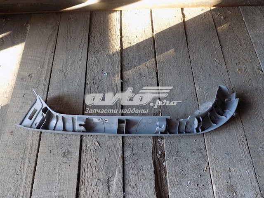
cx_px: 132
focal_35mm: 34
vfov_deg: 41.8
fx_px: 259
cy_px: 99
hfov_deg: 54.0
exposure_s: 1/30
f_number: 3.4
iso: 160
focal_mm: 6.1
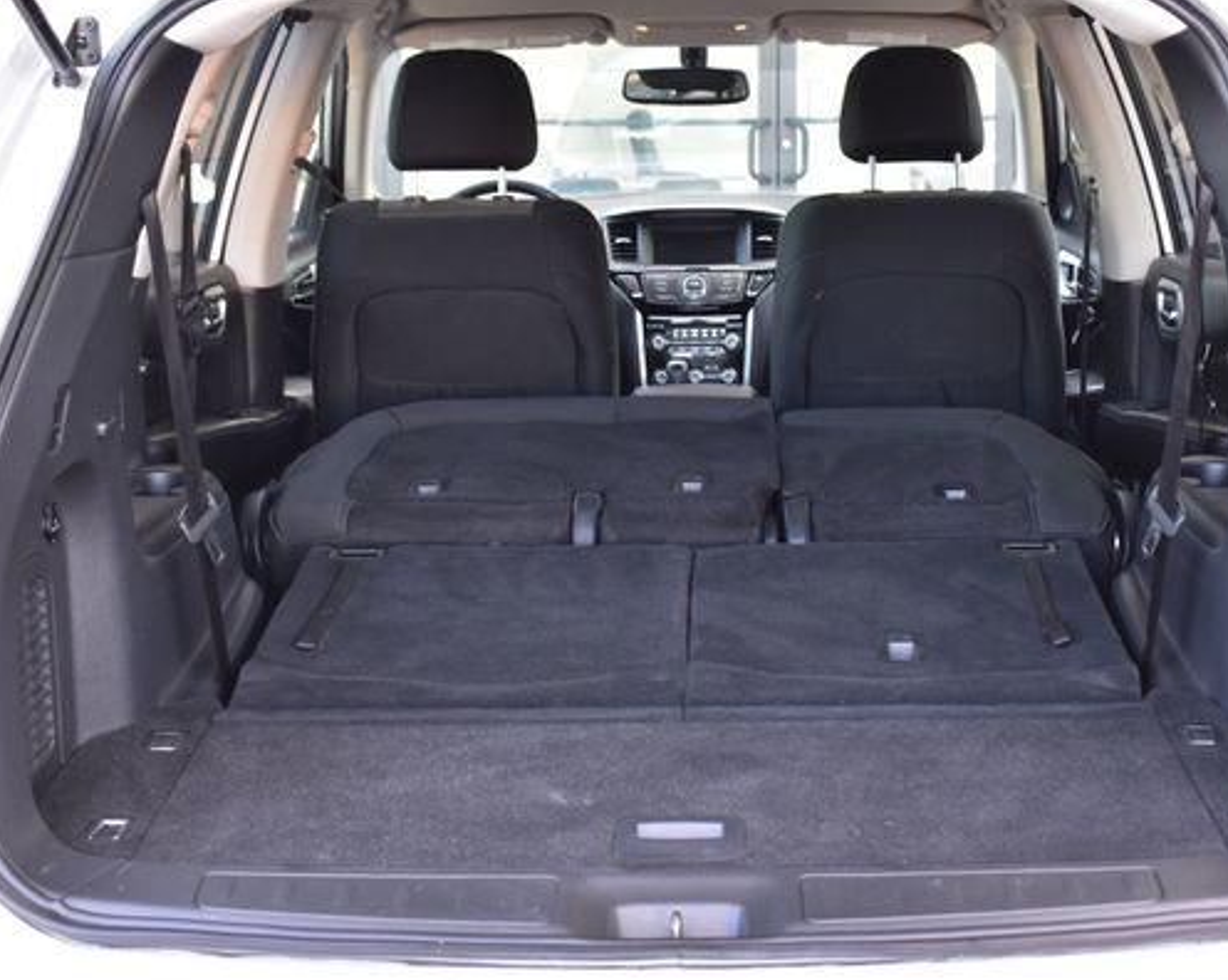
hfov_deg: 29.7
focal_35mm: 64
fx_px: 2310
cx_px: 706
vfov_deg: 24.0
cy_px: 515
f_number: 6.3
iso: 400
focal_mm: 35
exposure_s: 1/20
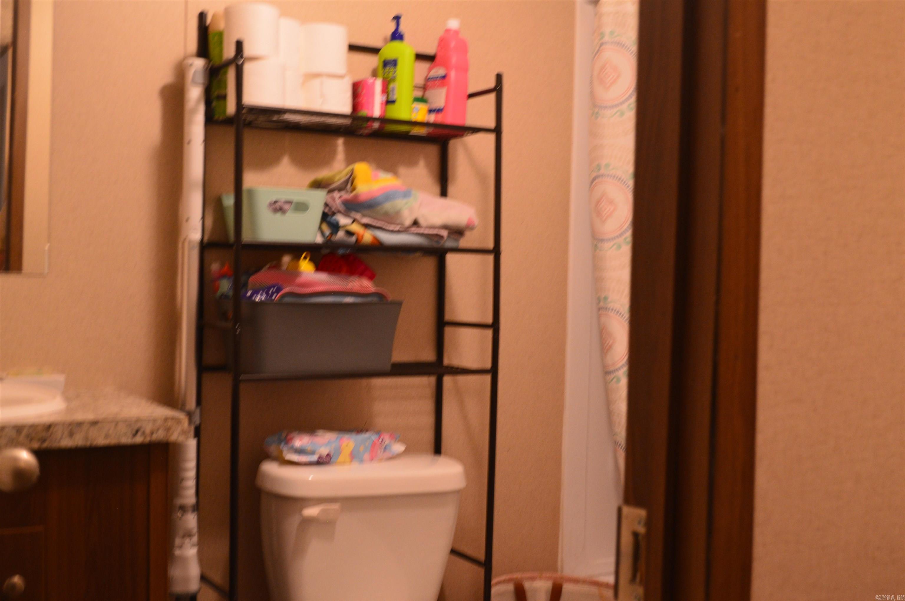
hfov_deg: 45.0
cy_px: 300
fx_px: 1092
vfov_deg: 30.8
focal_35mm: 44
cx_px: 452
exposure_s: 1/15
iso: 800
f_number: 5
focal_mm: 29
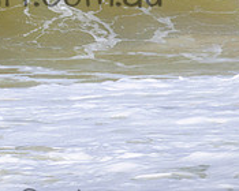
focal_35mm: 2489
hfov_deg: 0.8
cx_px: 18
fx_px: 17606
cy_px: -25
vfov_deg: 0.6
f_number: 11
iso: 500
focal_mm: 800
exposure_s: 1/2000
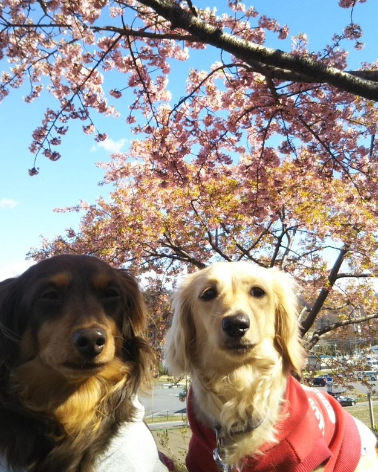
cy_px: 186
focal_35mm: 45
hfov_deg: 33.4
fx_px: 629
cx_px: 191
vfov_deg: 40.9
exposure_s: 1/471
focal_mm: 4
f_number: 2.2
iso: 25
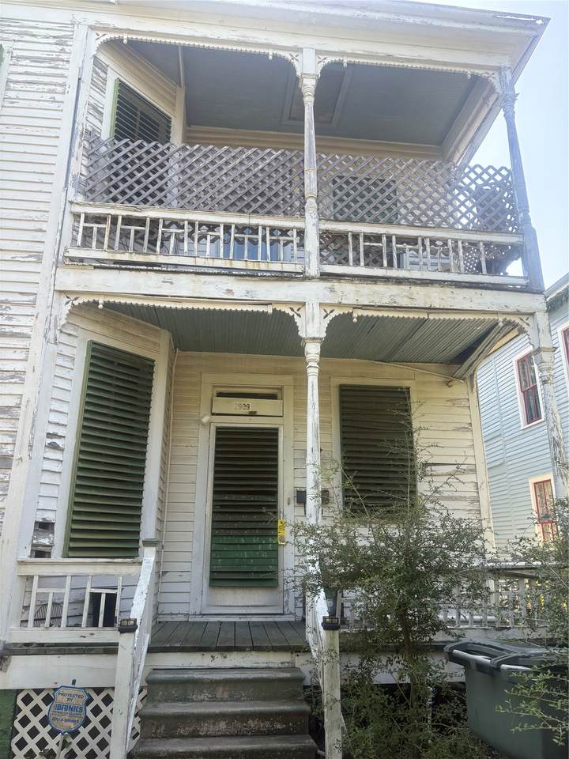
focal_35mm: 26
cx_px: 284
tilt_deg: +17.8
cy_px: 380
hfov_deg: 53.1
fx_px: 570
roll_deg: -0.2
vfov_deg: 67.3
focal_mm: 5.96
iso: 50
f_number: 1.6
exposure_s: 1/444
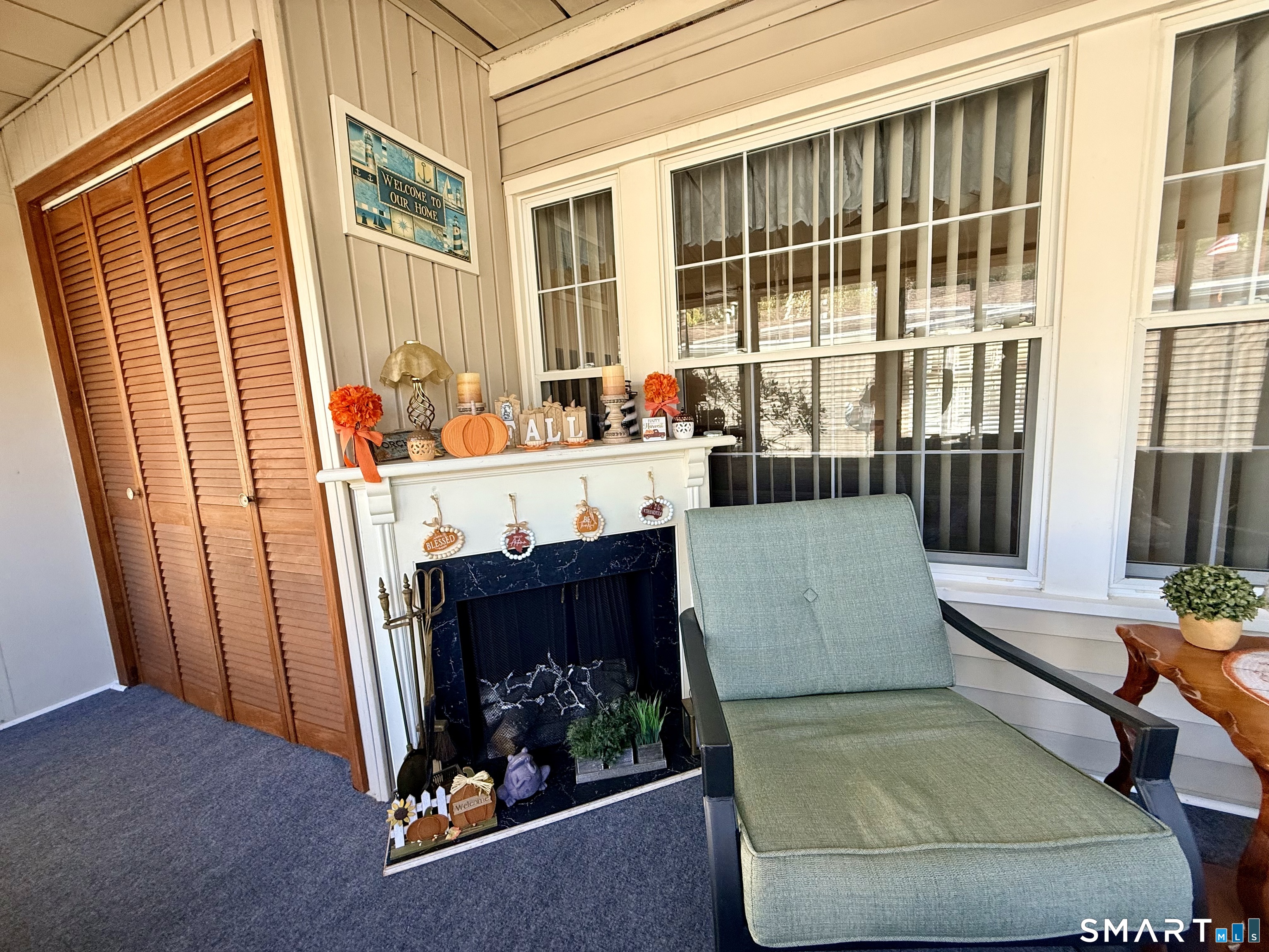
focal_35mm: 14
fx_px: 513
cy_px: 476
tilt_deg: -7.8
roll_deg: +2.8
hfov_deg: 102.1
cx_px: 634
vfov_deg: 85.7
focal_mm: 2.22
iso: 160
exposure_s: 1/99
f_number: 2.2
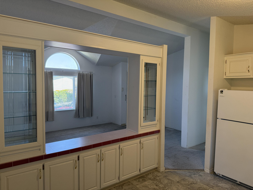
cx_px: 126
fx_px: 175
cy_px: 95
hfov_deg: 71.6
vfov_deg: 56.8
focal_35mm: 24
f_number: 1.78
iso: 200
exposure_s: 1/152
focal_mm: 6.76
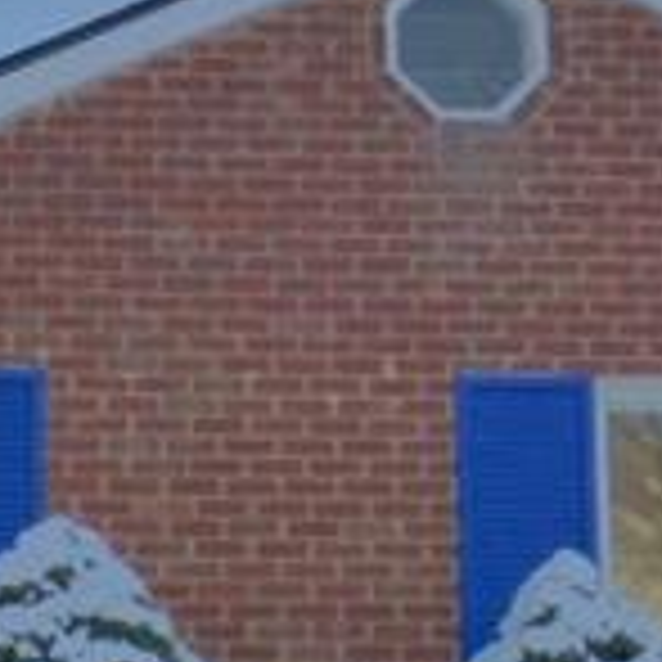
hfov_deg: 13.1
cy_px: 441
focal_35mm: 131
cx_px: -23
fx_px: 2834
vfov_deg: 13.3
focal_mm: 6.1
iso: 400
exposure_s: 1/1600
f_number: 3.7
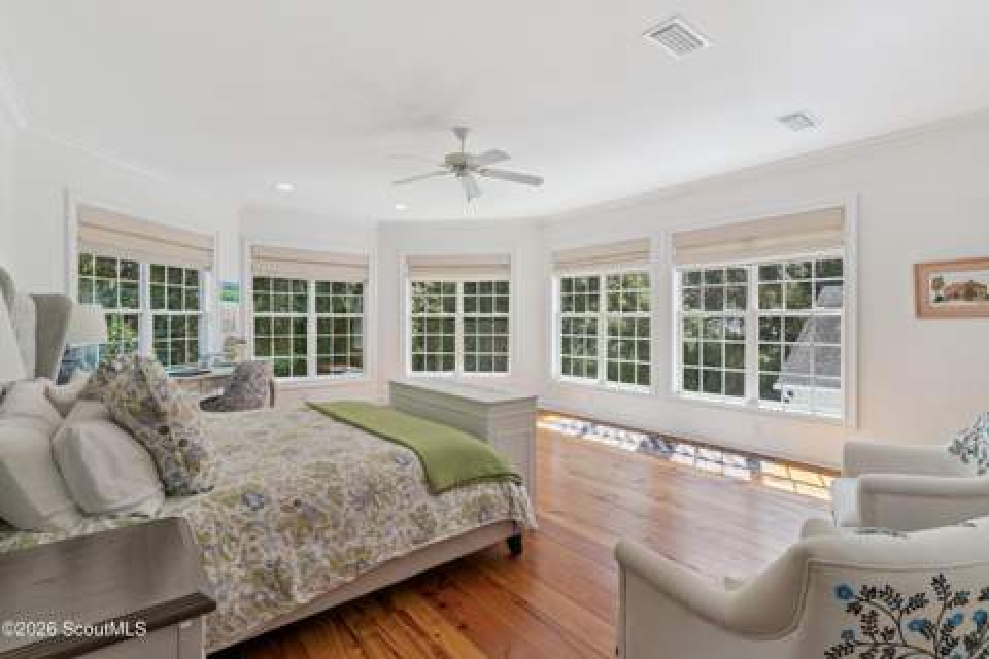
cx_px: 494
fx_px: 467
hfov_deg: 93.3
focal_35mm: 17
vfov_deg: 70.4
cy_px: 330
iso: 250
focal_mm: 17
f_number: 8
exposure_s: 1/125
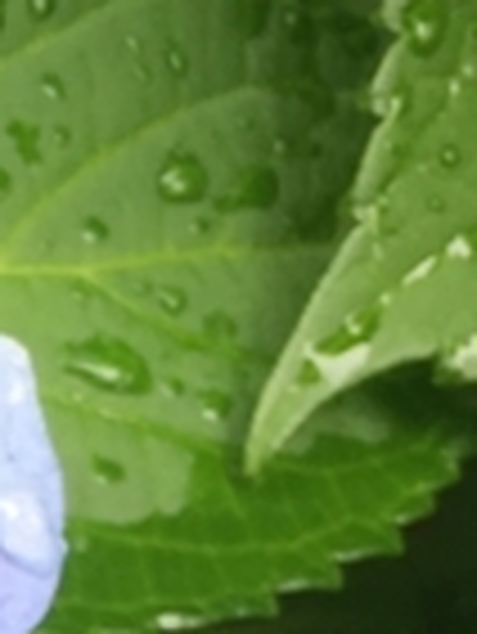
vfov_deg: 8.8
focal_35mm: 210
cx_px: -702
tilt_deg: -45.3
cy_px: 1349
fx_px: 3853
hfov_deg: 6.7
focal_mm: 4.15
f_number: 2.2
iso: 25
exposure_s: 1/60
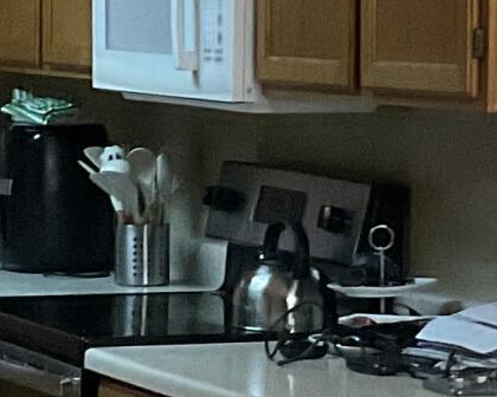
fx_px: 2971
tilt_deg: -1.8
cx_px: 337
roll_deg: -1.7
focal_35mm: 202
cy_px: 17
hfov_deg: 9.6
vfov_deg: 7.6
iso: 200
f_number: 1.8
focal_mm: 3
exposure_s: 1/60
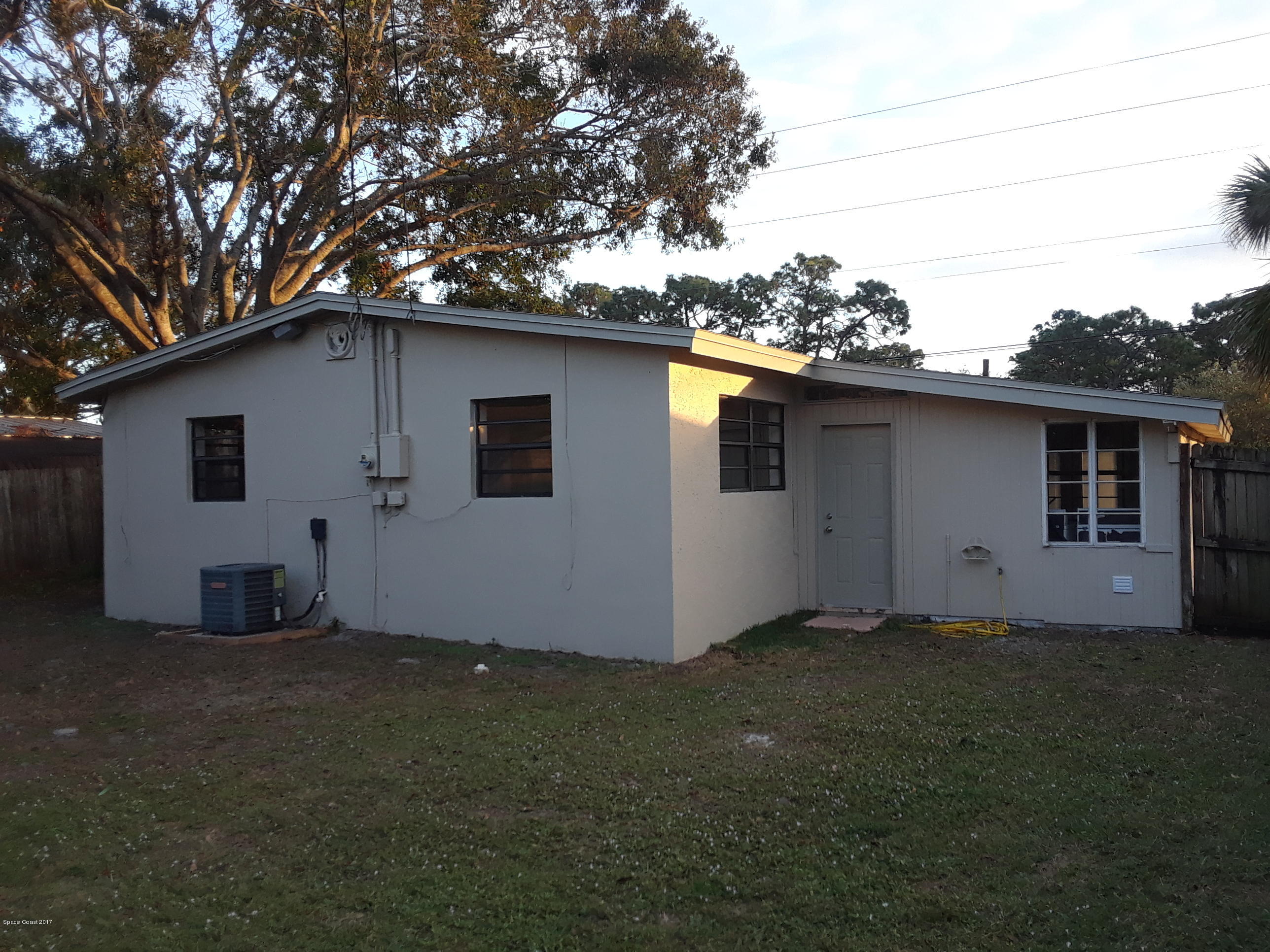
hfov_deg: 60.0
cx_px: 635
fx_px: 1101
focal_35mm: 30
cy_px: 476
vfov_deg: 46.8
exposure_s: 1/163
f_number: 1.9
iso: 40
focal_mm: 2.47
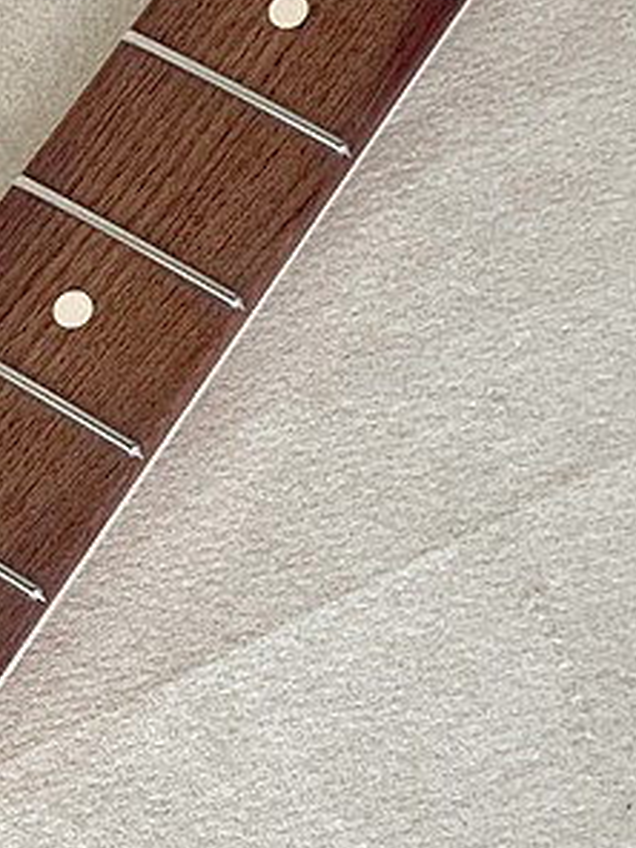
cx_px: 0
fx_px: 3038
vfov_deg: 15.9
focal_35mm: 124
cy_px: 463
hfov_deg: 11.8
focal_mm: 4.25
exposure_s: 1/120
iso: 64
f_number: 1.8
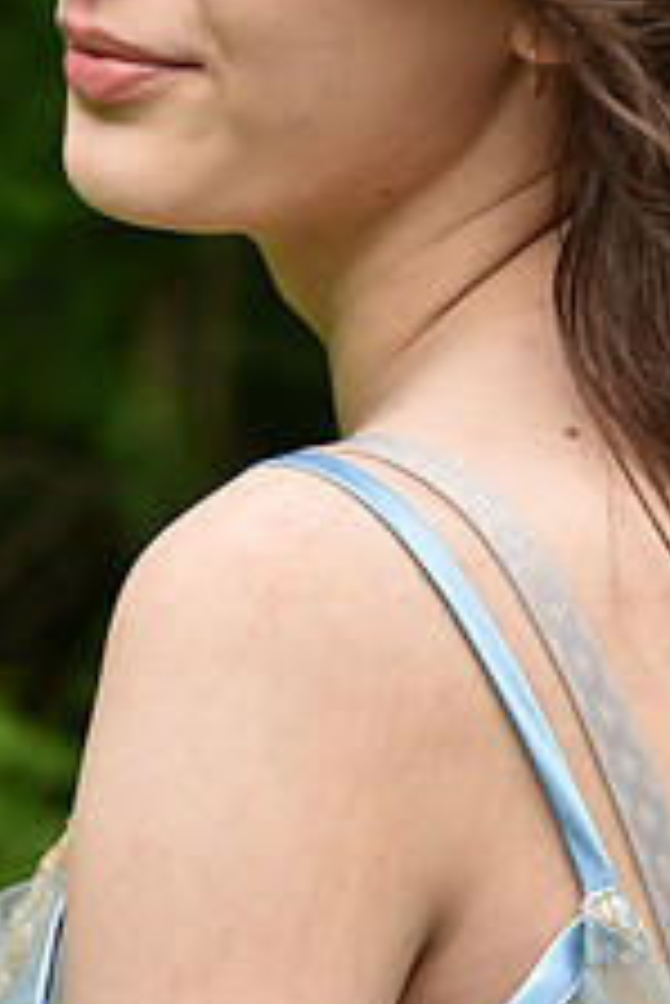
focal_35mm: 221
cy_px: 72
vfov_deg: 9.3
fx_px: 6160
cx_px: 254
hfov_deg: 6.2
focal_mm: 85
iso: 200
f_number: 6.3
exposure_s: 1/200
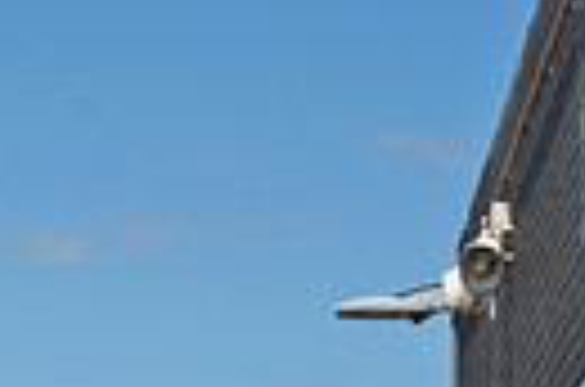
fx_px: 3680
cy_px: 646
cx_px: -585
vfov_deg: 5.9
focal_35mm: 227
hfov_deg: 8.6
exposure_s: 1/320
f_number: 9
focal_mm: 34
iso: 200
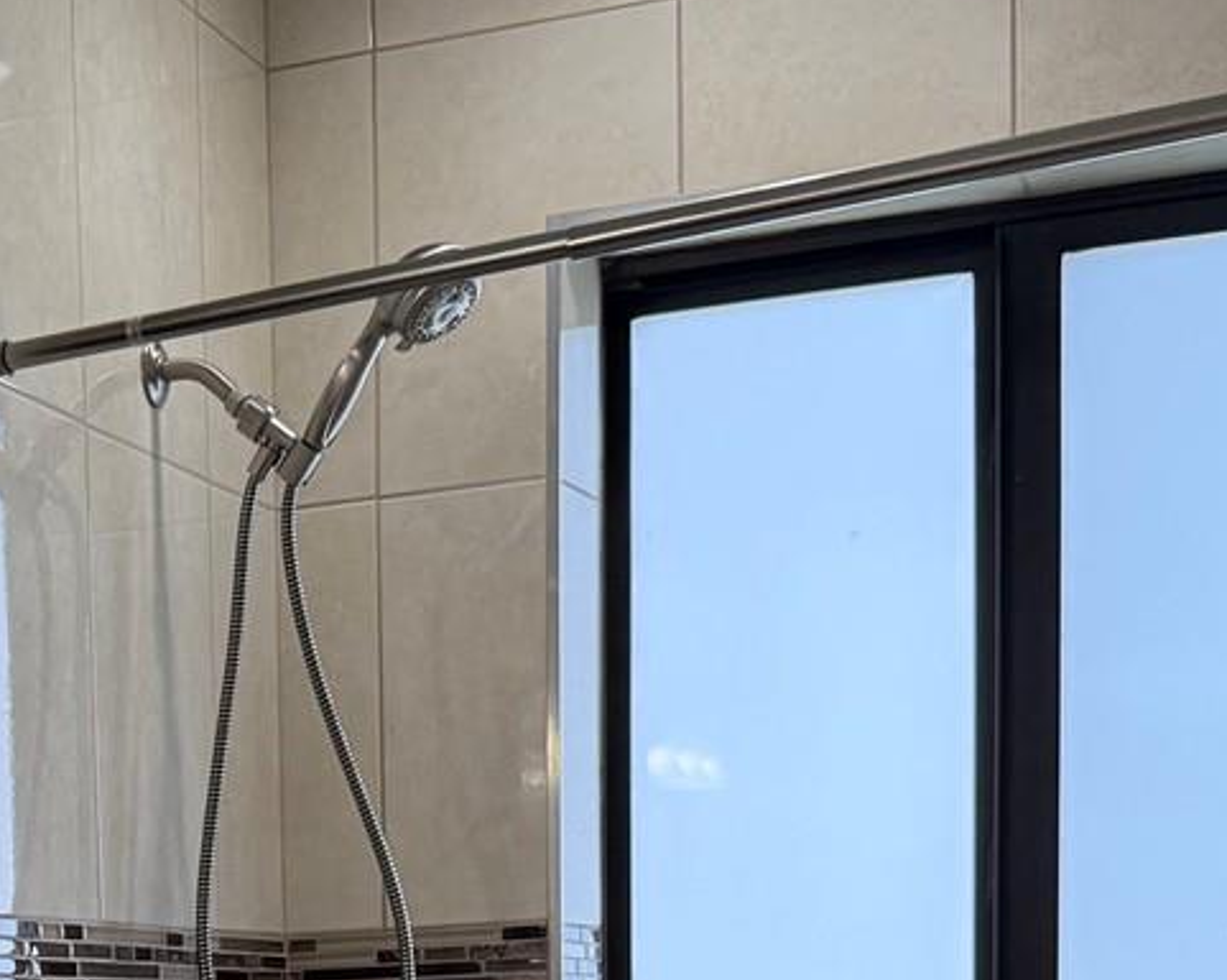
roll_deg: +2.0
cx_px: 15
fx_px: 2830
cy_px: 1286
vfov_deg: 18.3
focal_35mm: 78
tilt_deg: -4.7
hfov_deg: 23.5
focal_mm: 6.76
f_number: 1.78
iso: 200
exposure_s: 1/143
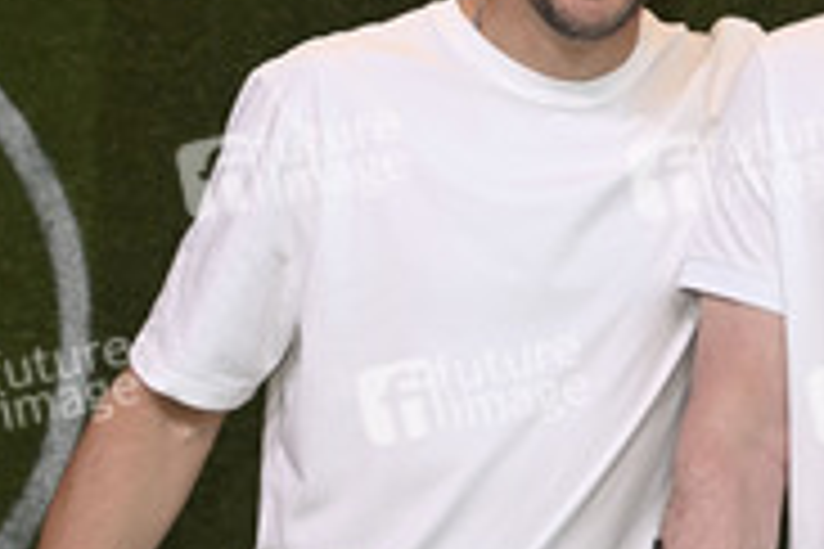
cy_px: 279
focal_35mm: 111
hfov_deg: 18.0
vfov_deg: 12.3
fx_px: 2540
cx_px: 804
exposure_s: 1/250
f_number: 4
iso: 800
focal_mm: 45
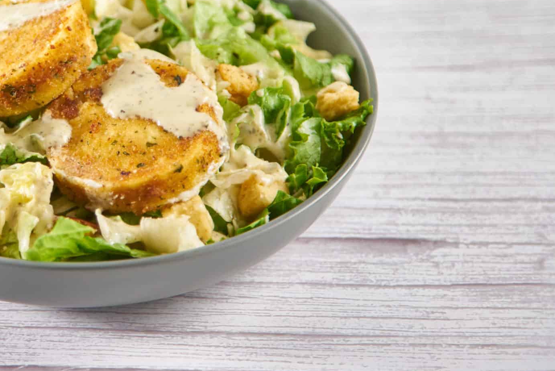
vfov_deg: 7.0
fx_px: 3007
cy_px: 94
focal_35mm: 195
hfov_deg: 10.5
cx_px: 64
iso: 250
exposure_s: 1/80
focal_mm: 105
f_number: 4
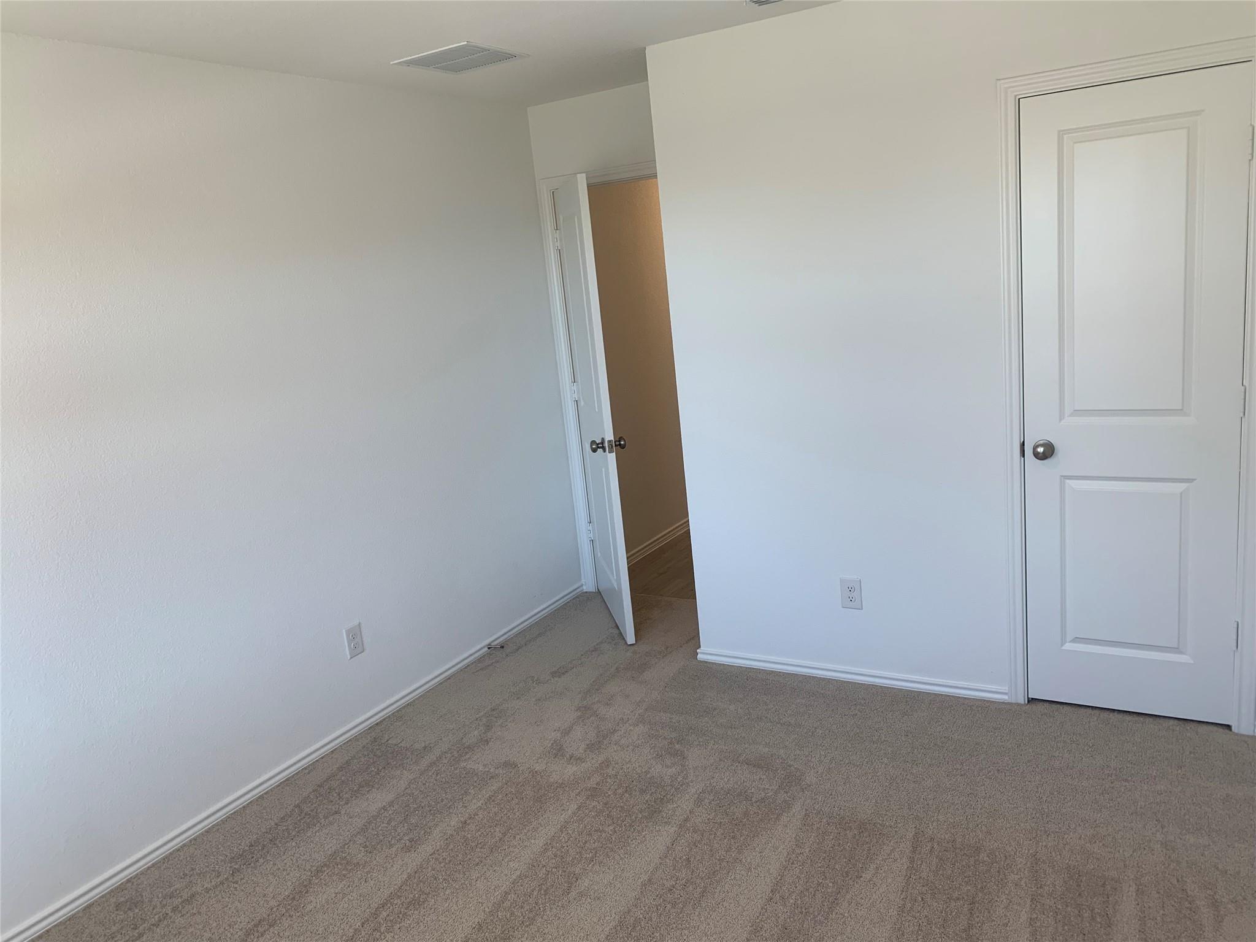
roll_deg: +5.9
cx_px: 628
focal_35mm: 26
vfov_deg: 53.1
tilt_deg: -12.8
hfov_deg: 67.3
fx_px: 943
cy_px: 471
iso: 64
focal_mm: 4.25
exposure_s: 1/120
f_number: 1.8
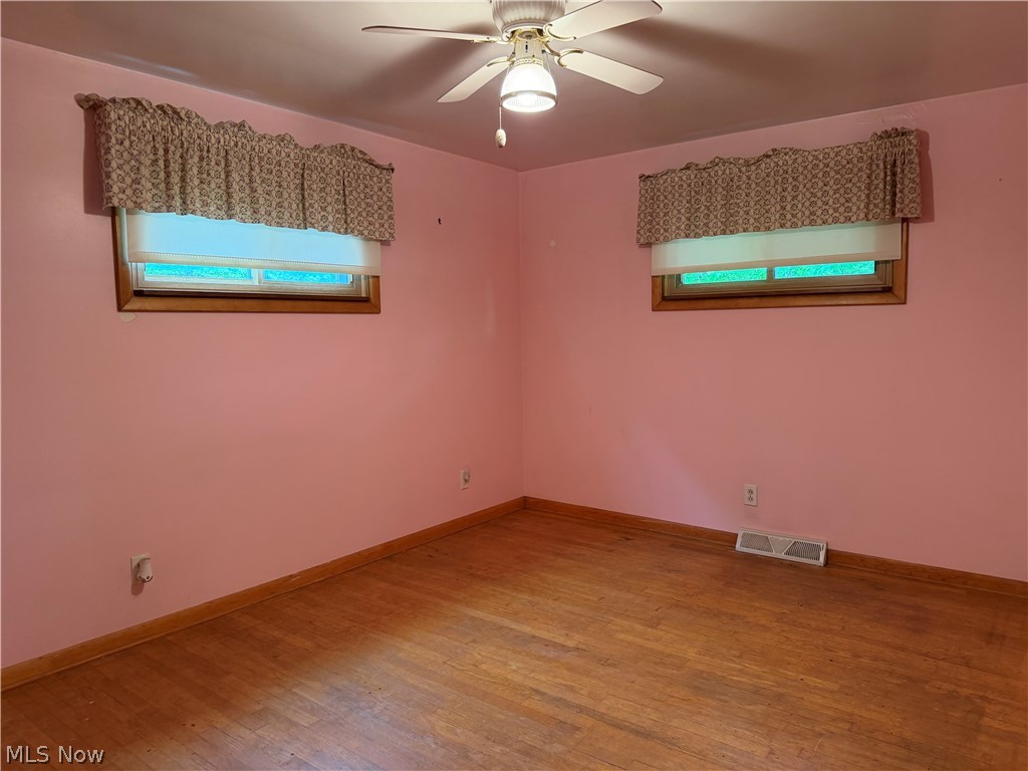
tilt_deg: -4.7
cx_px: 514
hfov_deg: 71.6
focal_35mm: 24
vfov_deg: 56.8
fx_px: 713
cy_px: 386
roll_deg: +1.1
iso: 200
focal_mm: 6.76
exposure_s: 1/60
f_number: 1.78
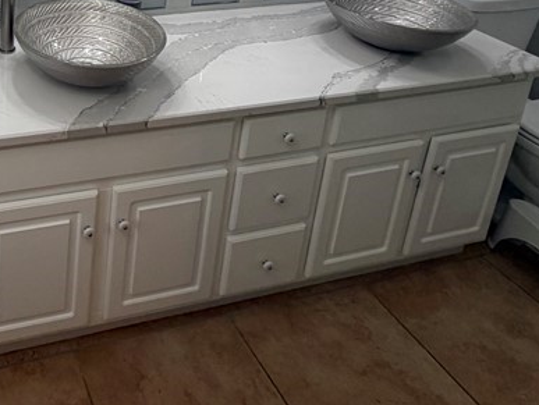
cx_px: 13
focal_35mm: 37
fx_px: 577
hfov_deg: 43.6
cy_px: -72
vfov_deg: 32.5
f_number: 2.2
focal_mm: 2.22
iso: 125
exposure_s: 1/120
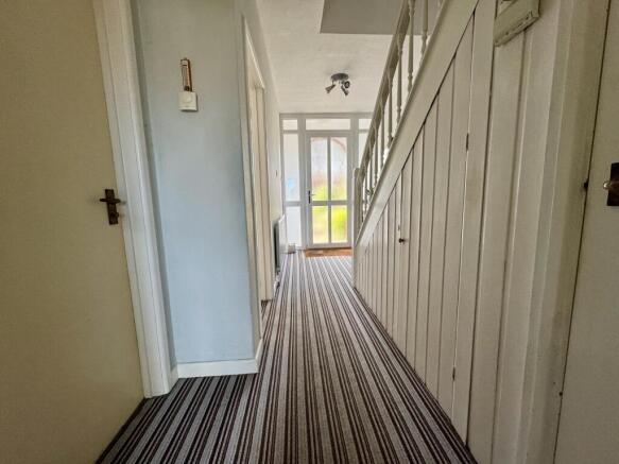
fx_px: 250
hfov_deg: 102.1
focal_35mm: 14
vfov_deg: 85.7
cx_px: 310
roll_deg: +1.2
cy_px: 232
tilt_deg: -7.3
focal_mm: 2.22
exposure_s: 1/99
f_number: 2.2
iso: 160
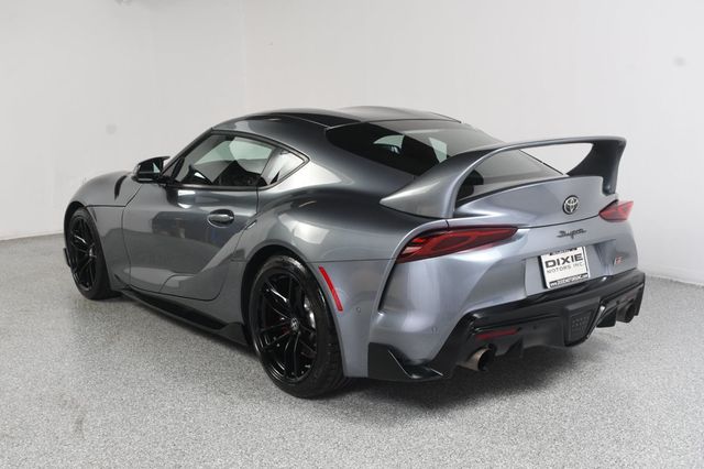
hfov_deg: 48.5
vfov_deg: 33.4
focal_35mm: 40
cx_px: 352
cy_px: 234
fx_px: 782
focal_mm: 27
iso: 100
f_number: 8
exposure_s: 1/160
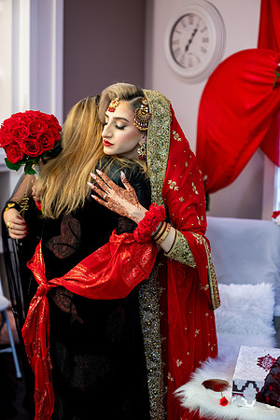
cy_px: 210
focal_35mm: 50
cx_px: 140
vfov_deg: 39.6
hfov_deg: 27.0
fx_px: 583
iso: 1000
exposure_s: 1/200
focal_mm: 50
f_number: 2
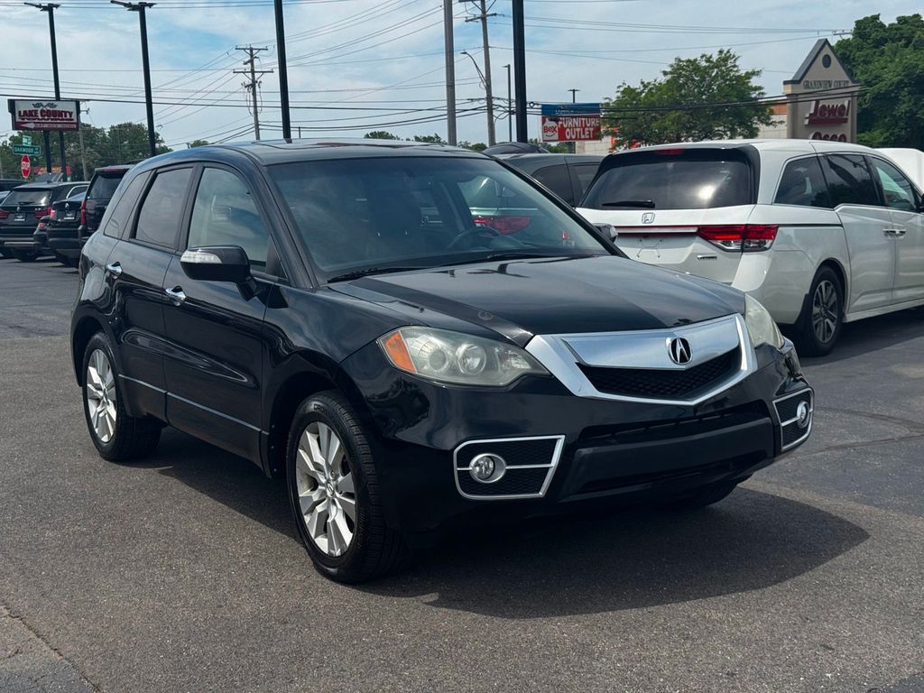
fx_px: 1281
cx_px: 462
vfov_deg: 30.3
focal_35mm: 48
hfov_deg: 39.7
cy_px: 346
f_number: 1.78
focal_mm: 6.76
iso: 64
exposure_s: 1/4310
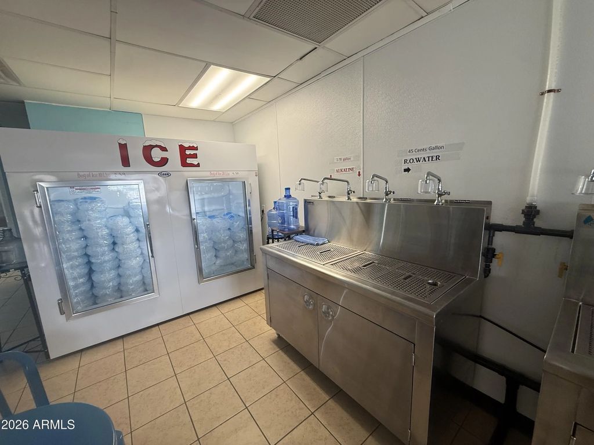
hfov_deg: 102.1
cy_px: 222
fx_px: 240
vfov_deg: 85.7
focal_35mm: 14
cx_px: 297
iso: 160
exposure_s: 1/120
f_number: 2.2
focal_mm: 2.22
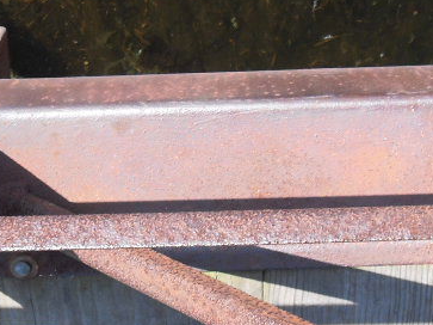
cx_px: 135
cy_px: 166
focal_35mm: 96
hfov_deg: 20.4
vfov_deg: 15.4
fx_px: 1200
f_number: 7
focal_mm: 6.3
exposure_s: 1/60
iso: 80
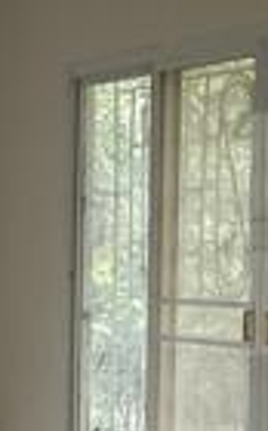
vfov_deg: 14.4
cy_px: 319
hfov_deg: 7.4
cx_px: -675
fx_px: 1702
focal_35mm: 145
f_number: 1.8
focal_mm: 3
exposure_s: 1/100
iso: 32
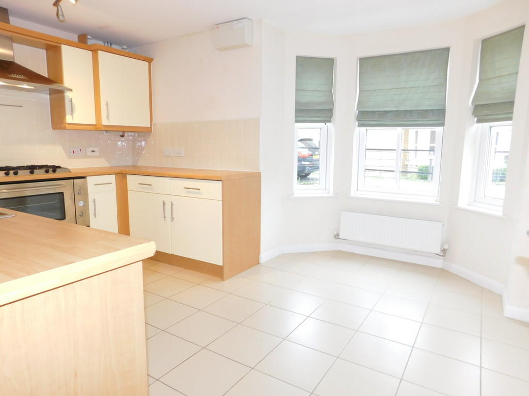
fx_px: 351
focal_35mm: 23
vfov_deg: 58.9
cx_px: 264
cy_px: 198
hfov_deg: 73.9
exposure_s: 1/30
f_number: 3
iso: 125
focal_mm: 4
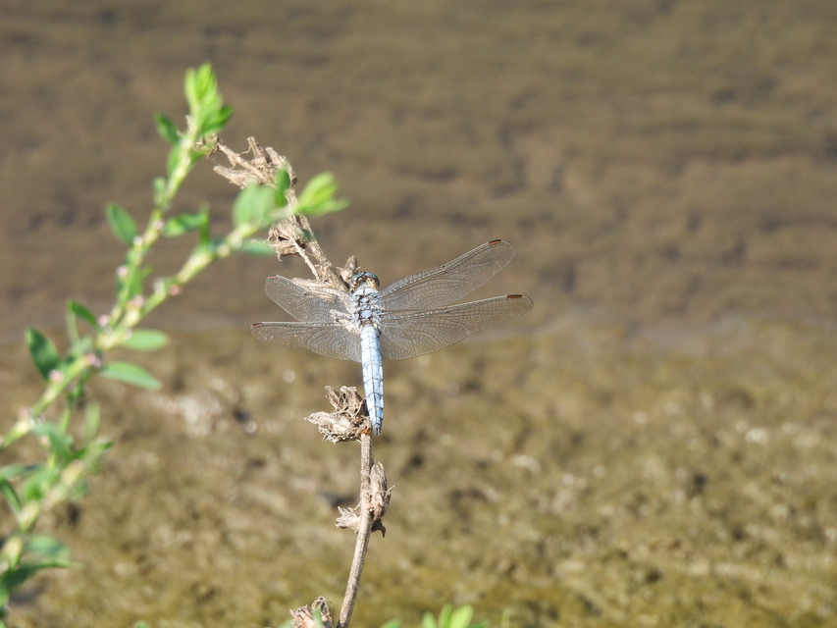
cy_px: 314
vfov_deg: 1.8
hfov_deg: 2.3
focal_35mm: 850
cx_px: 418
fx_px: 20556
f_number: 5.6
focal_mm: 152
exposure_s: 1/200
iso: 100
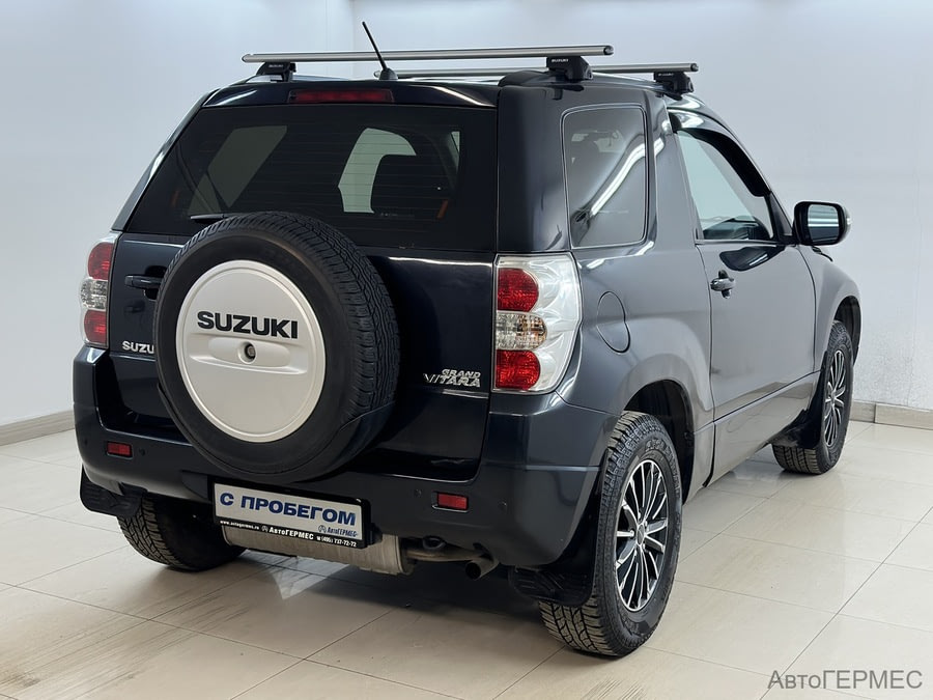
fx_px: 1294
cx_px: 466
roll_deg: -0.9
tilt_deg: -8.3
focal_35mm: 48
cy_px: 350
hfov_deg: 39.7
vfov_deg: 30.3
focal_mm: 6.86
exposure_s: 1/100
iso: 100
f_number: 1.78
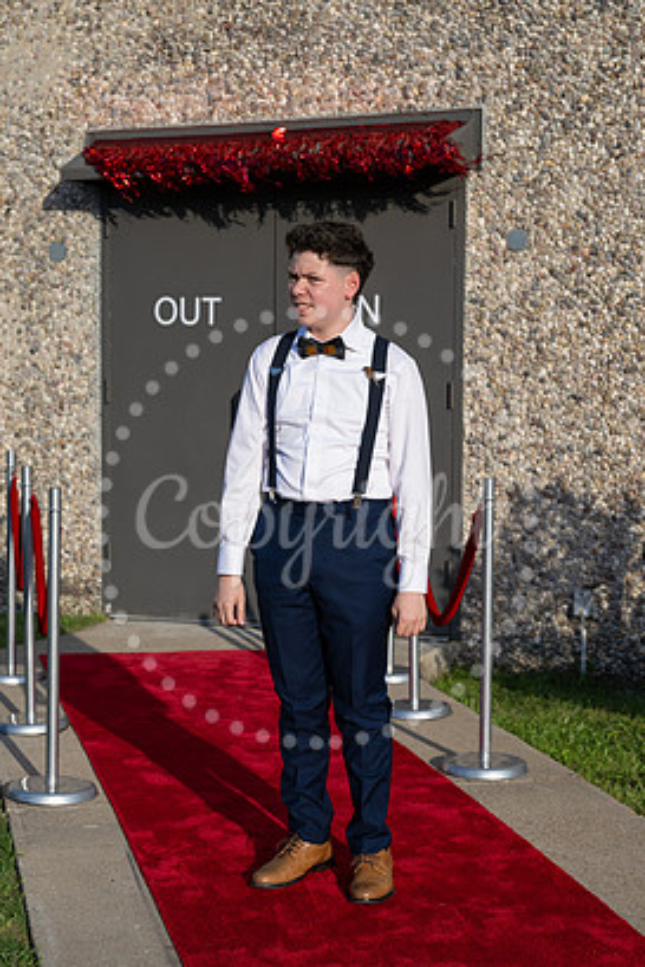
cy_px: 525
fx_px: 1772
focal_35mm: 66
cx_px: 317
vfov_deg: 30.5
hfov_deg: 20.6
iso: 320
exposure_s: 1/2000
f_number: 5
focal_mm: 60
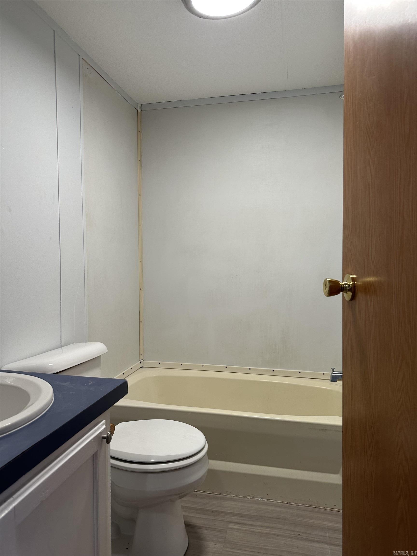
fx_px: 385
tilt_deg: -2.8
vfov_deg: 71.6
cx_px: 208
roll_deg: +0.2
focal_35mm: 24
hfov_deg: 56.8
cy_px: 278
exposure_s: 1/120
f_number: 1.78
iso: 125
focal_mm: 6.86
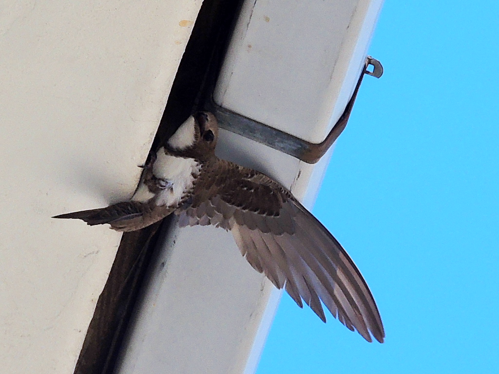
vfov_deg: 3.4
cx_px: 250
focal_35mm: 435
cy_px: 187
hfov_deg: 4.6
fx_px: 6271
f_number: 4.9
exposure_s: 1/500
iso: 100
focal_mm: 77.5
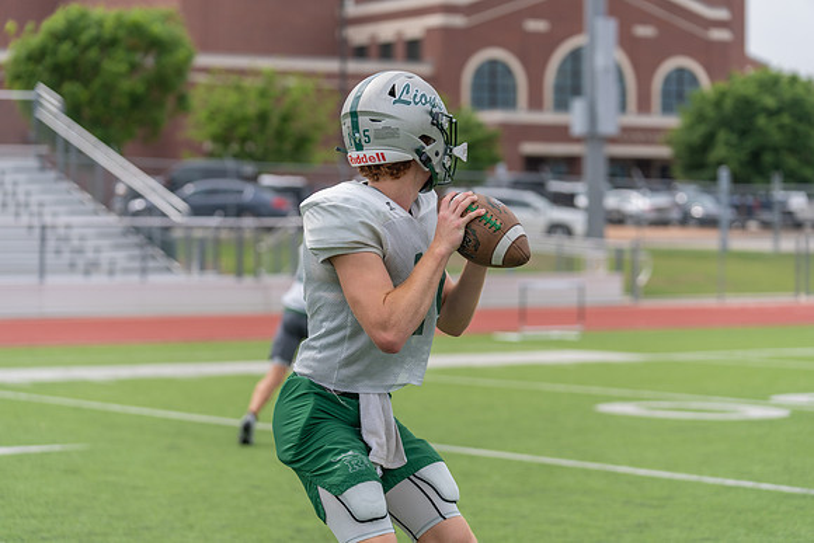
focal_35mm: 109
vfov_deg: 12.6
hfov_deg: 18.8
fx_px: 2465
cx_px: 407
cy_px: 272
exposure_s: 1/1250
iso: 160
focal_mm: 109
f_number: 3.5
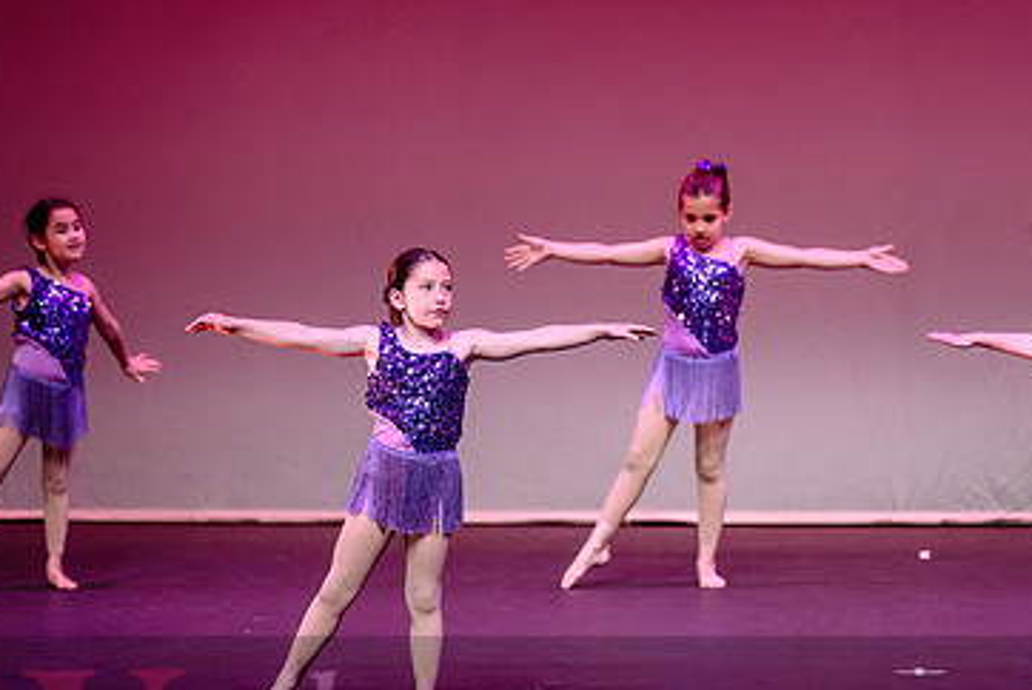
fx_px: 6541
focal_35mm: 228
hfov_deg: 9.0
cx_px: 693
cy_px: 341
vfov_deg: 6.0
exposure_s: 1/500
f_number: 2.8
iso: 1600
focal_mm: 140
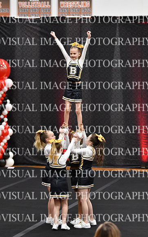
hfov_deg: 7.6
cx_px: 72
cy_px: 118
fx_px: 1111
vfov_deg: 12.2
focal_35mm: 172
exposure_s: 1/800
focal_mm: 112
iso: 5000
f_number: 2.8
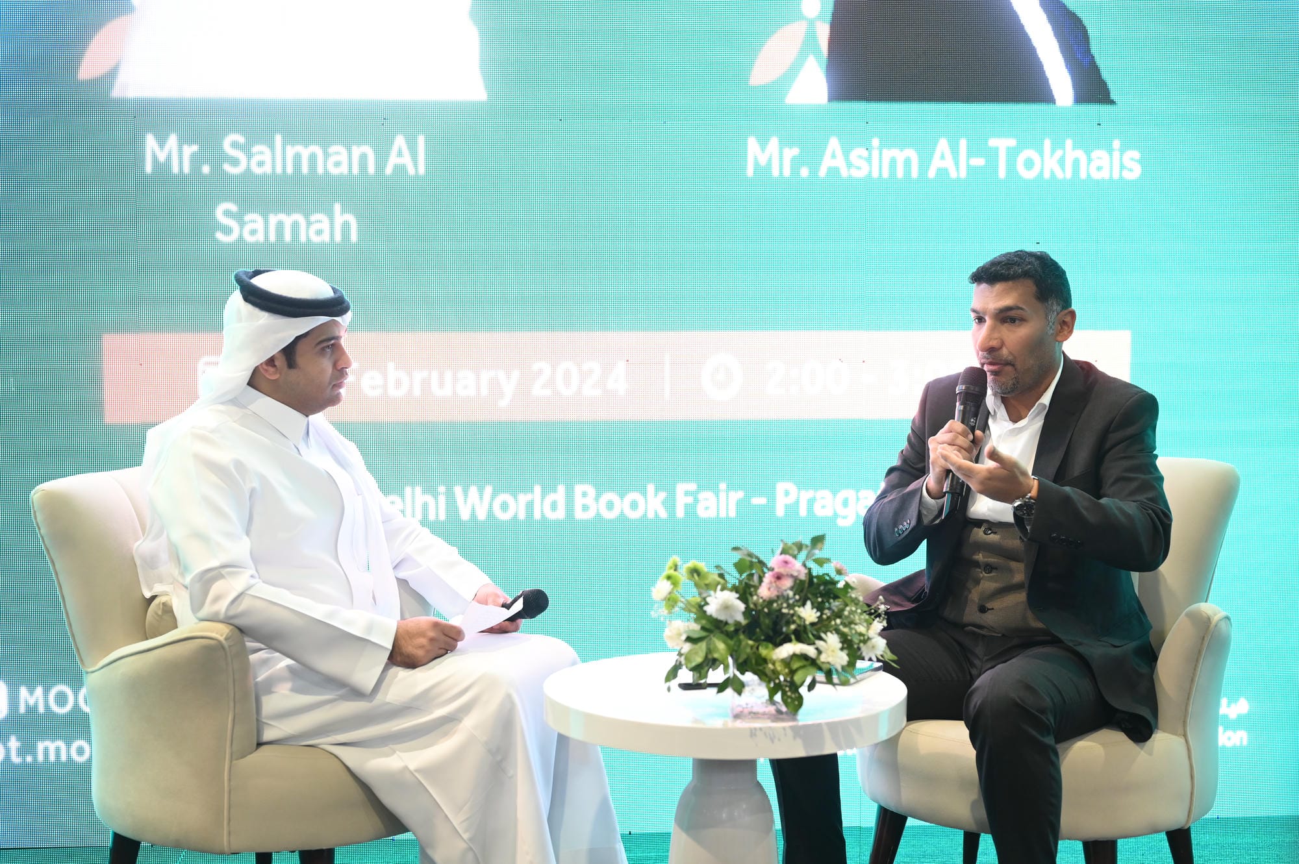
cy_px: 432
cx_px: 650
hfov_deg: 39.6
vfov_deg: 27.0
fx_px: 1803
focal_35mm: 50
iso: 1600
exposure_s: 1/200
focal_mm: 50
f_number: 2.8
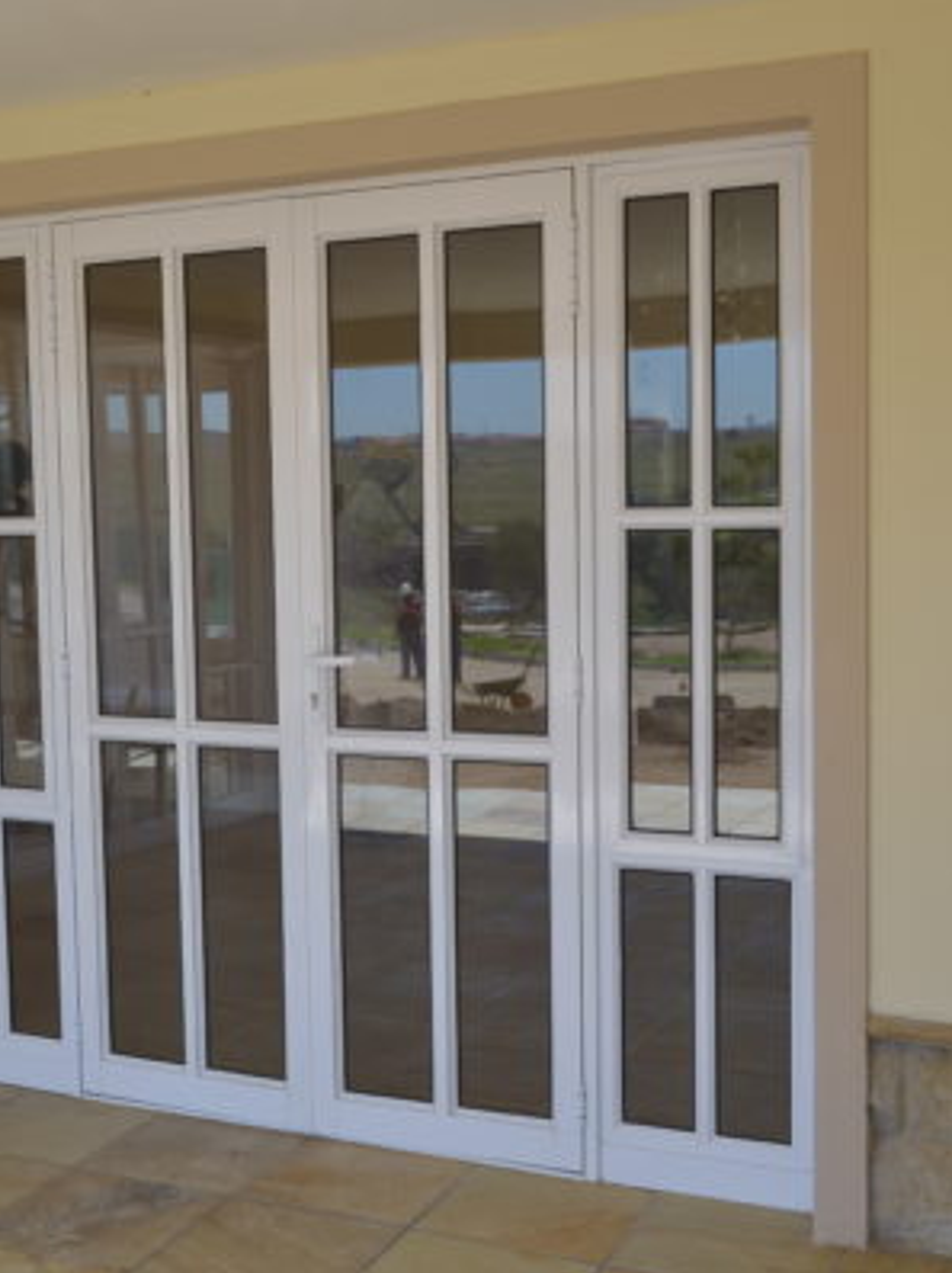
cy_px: 638
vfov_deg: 39.7
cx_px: 343
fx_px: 1763
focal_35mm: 48
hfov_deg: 30.1
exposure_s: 1/125
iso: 100
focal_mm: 22
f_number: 5.6
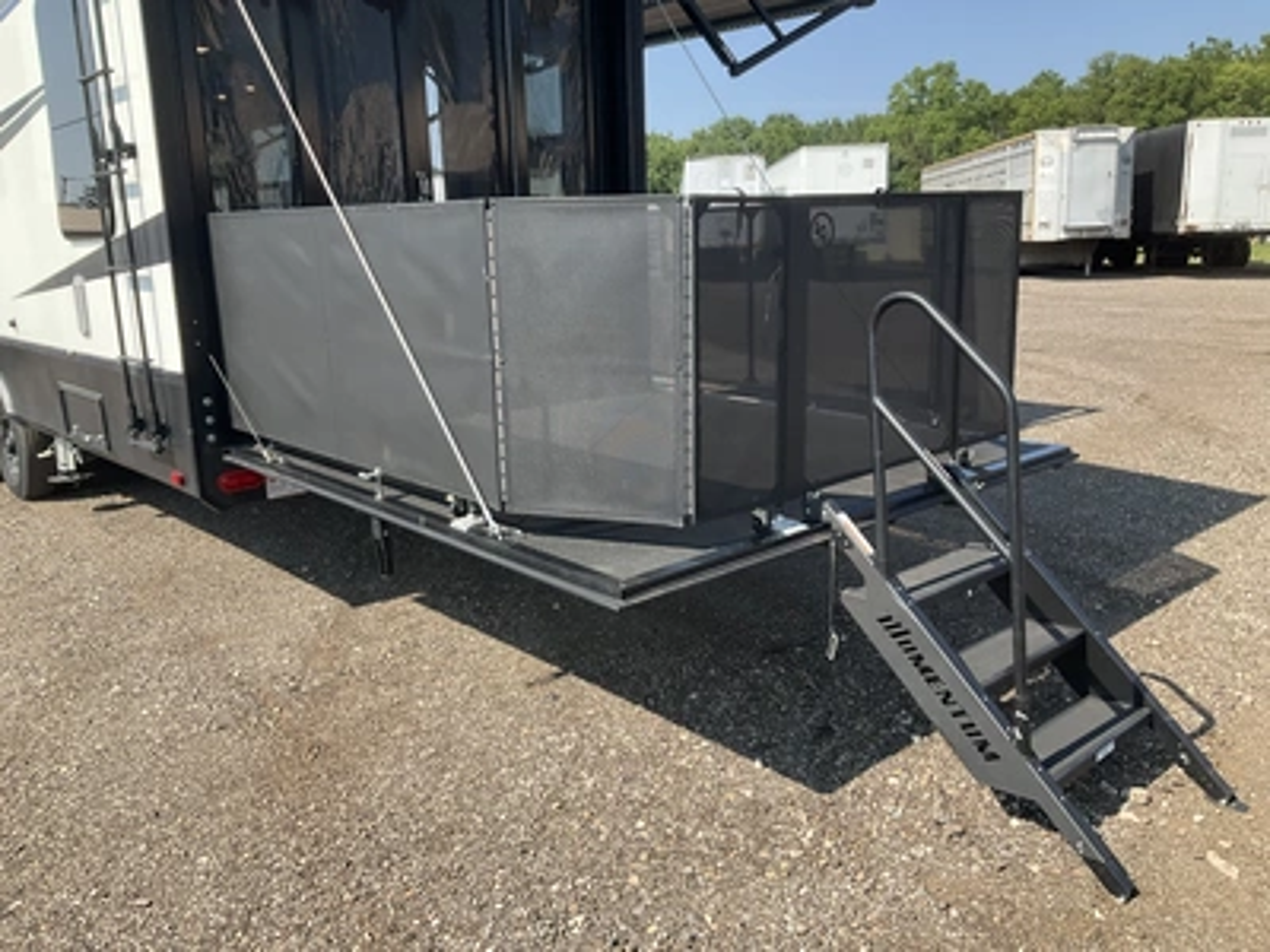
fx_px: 1064
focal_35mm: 29
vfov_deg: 48.2
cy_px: 476
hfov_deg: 61.7
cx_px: 635
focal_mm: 3
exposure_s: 1/792
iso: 25
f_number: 1.8
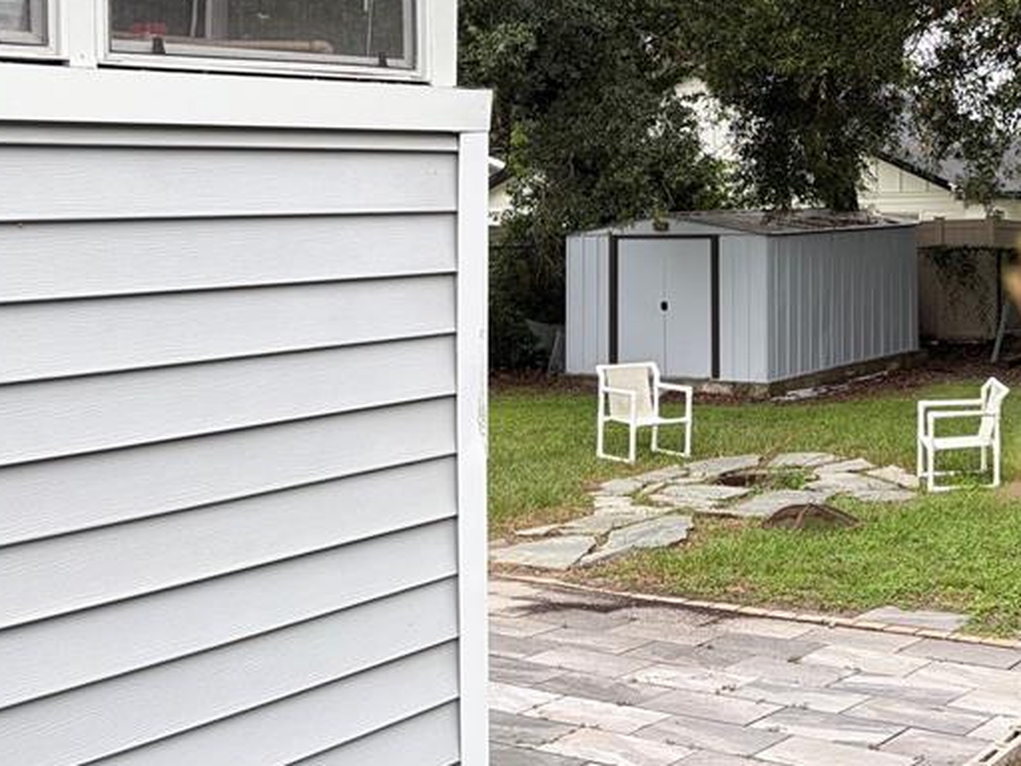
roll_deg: +1.9
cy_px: 114
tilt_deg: +3.5
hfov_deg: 34.3
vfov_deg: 27.3
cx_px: 963
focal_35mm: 52
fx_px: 1534
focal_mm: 5.96
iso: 50
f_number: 1.6
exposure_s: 1/527
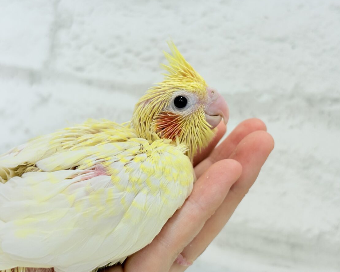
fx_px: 554
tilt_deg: -3.0
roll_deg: -7.2
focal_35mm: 55
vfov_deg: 27.6
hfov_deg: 34.1
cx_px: 184
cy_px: 134
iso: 25
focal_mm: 5.96
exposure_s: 1/50
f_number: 1.6
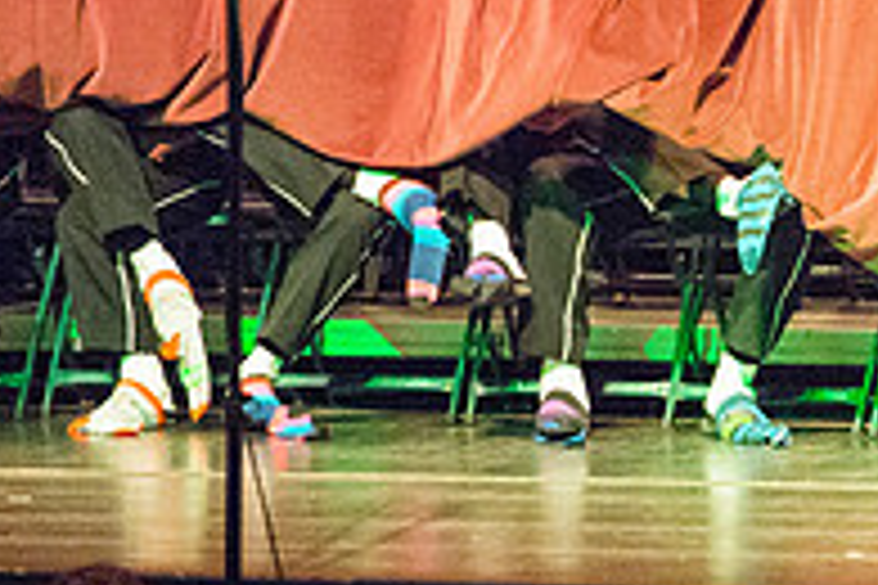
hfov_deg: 3.6
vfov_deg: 2.4
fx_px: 14120
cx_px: 1225
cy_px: 284
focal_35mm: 579
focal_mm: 195
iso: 5000
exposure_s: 1/160
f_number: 3.2
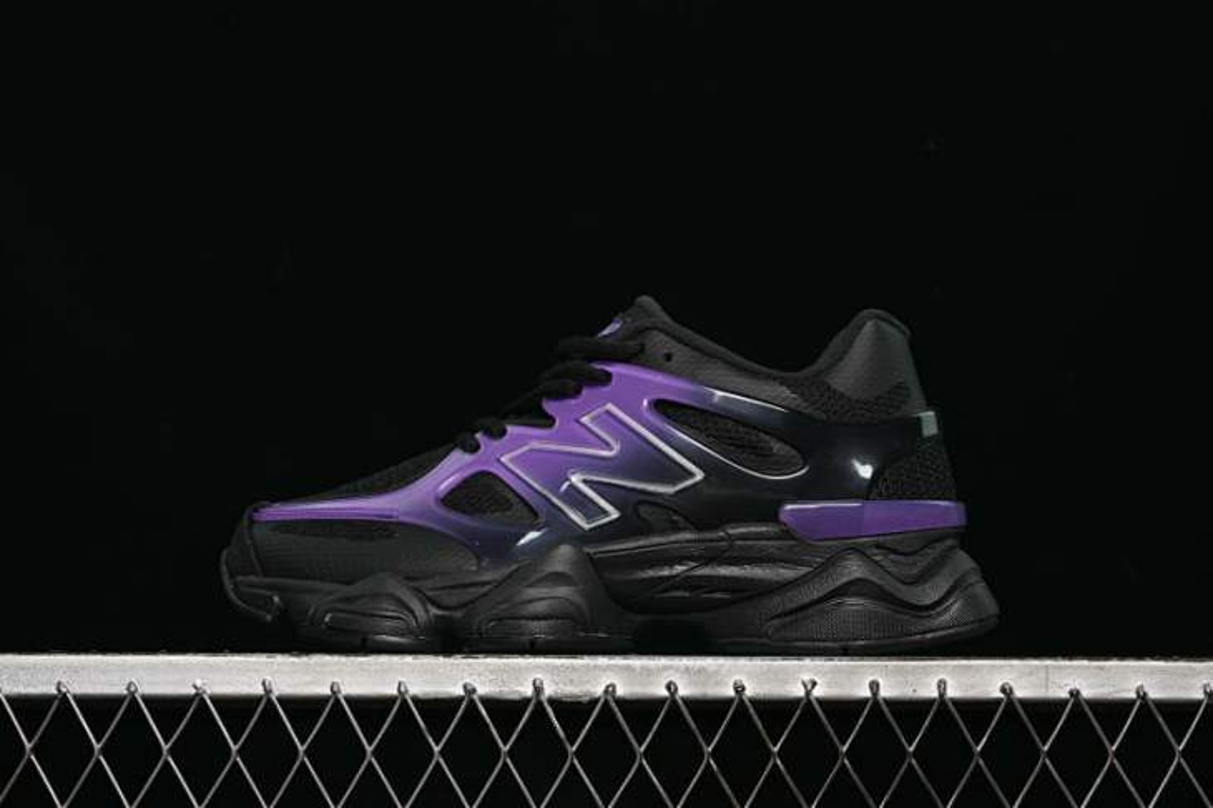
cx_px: 606
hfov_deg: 27.0
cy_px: 404
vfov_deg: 18.2
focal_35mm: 75
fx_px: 2526
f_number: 6.3
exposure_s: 1/50
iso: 160
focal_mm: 50
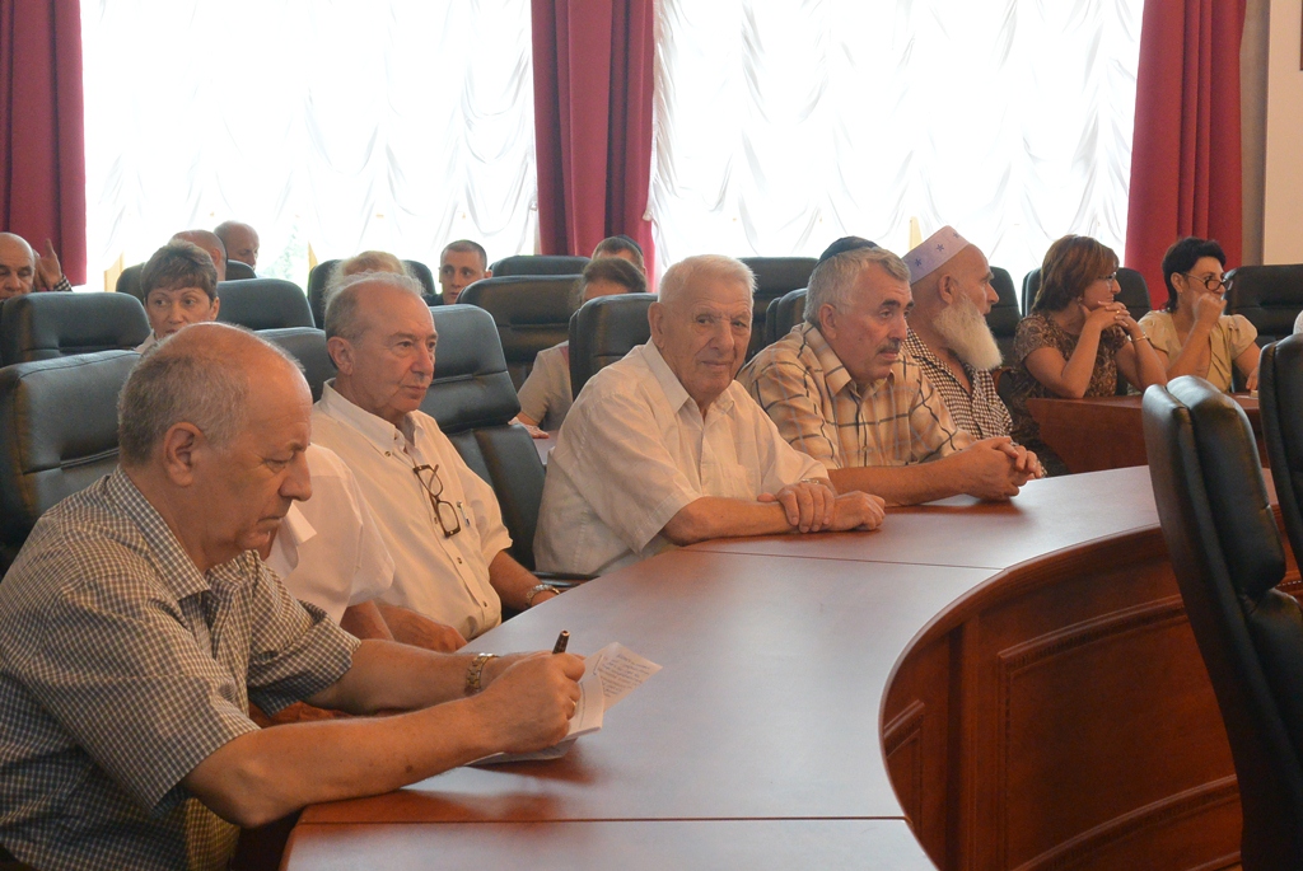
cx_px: 652
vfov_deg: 18.5
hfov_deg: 27.3
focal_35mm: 74
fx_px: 2681
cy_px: 436
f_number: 5.6
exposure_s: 1/60
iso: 1100
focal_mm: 27.5
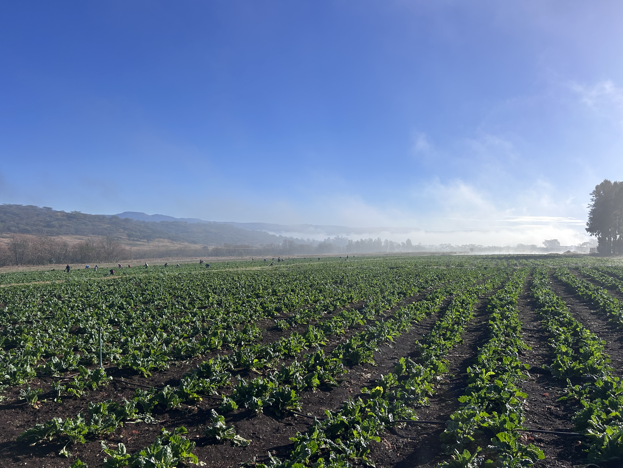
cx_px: 312
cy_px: 234
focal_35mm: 26
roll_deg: -0.8
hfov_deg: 67.3
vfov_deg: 53.1
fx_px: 468
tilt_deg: -0.7
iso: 50
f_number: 1.5
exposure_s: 1/5882
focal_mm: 5.7
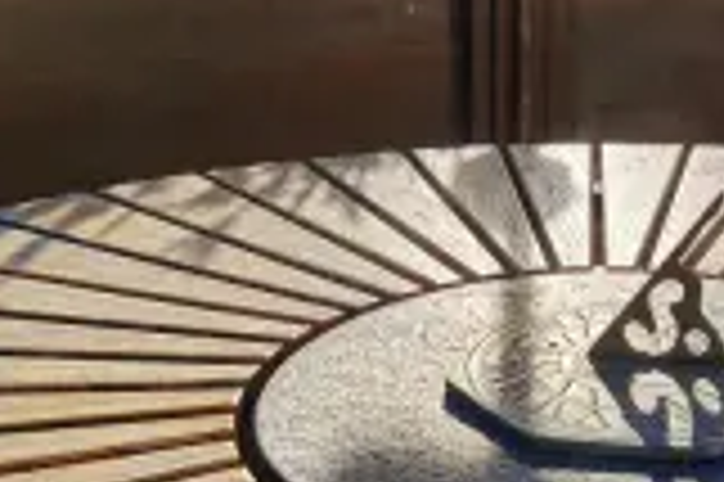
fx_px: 1246
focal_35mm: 62
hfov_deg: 30.9
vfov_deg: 21.5
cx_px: 652
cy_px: 68
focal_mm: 5.25
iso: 101
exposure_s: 1/1122
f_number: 1.75
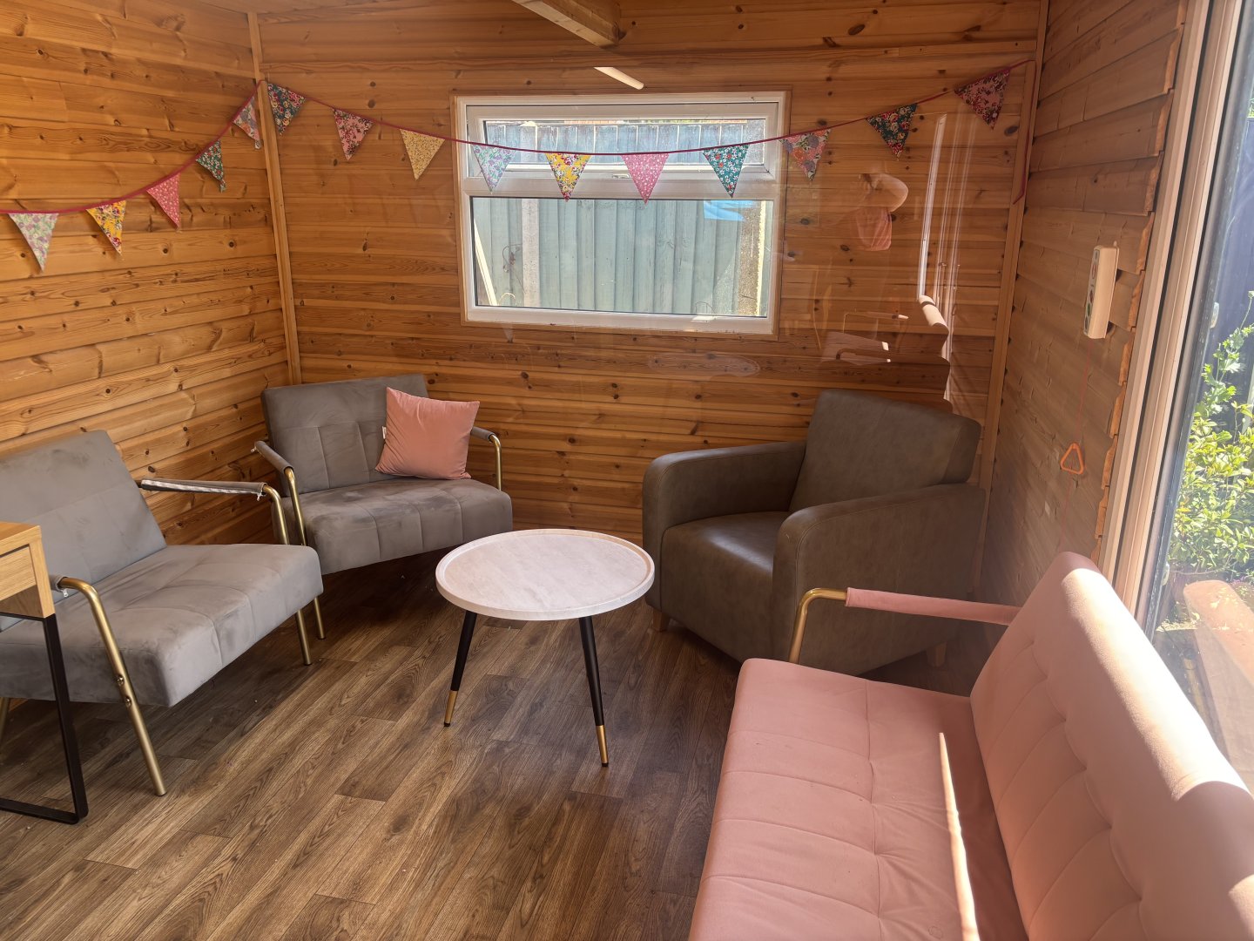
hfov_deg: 67.3
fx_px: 942
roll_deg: -0.2
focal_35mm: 26
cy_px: 470
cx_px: 627
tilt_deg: -15.7
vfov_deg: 53.1
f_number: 1.6
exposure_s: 1/121
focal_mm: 5.96
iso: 50
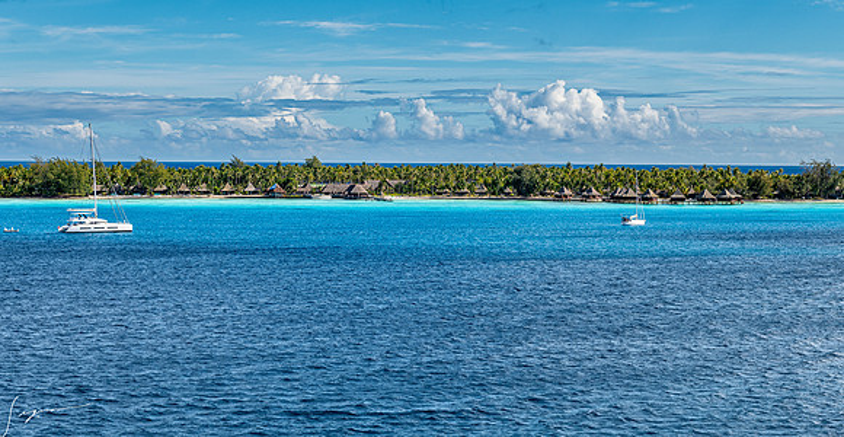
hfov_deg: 24.2
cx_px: 415
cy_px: 267
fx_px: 1965
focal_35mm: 89
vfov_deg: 12.7
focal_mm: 70
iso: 125
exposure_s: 1/125
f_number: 8
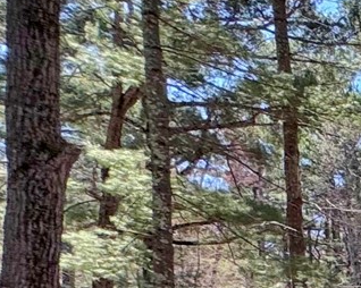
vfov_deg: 15.0
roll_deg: -0.7
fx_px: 940
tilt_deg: -6.5
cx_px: 988
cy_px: 532
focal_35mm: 88
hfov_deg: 12.7
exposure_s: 1/375
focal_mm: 2.22
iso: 40
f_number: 2.2
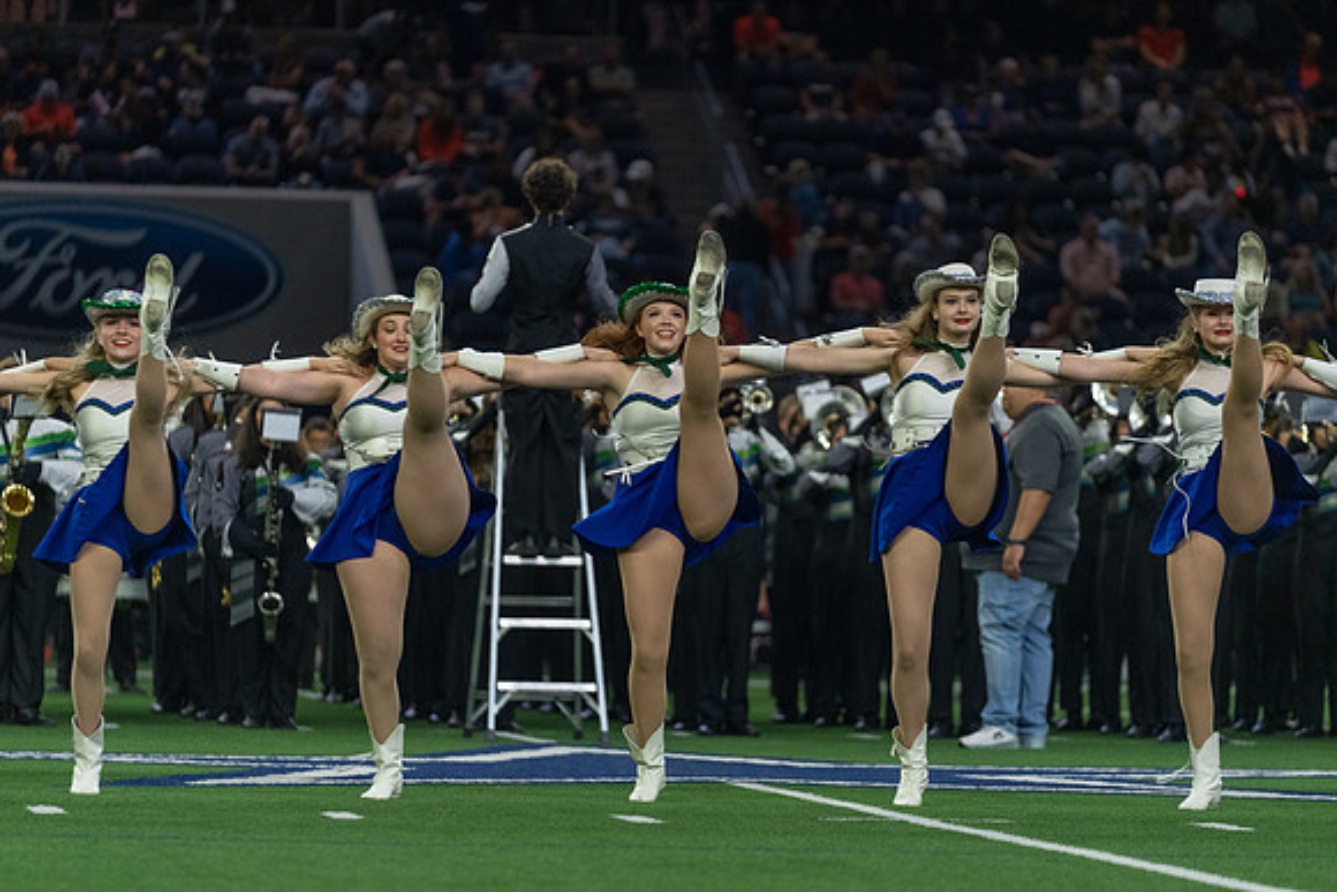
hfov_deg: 10.3
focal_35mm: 200
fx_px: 7429
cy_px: 446
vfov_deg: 6.9
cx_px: 668
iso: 2500
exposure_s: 1/1000
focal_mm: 200
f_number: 2.8
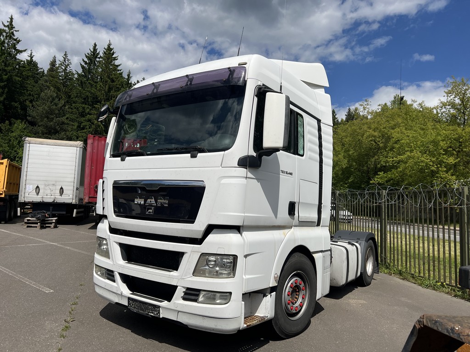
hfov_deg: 67.3
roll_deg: -0.5
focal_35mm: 26
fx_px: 353
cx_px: 235
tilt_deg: +7.1
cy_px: 176
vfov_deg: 53.1
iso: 50
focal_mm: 5.7
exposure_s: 1/11364
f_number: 1.5
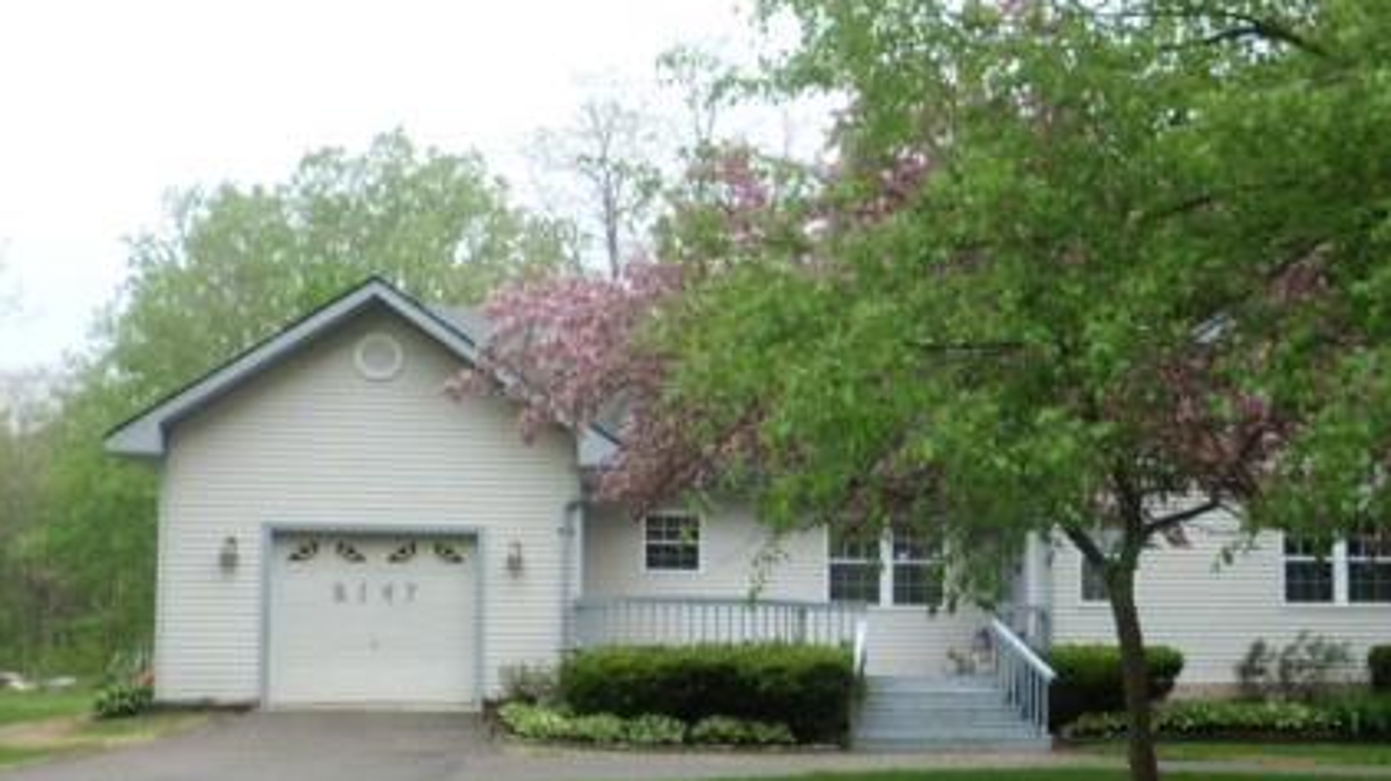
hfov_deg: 46.8
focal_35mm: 43
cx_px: 893
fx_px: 1585
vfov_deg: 27.1
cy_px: 633
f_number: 3.2
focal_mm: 4.6
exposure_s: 1/100
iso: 100
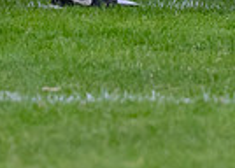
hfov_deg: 1.3
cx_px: 350
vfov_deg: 0.9
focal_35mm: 1606
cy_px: -14
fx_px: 10730
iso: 2000
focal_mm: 200
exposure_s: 1/1000
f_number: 2.8
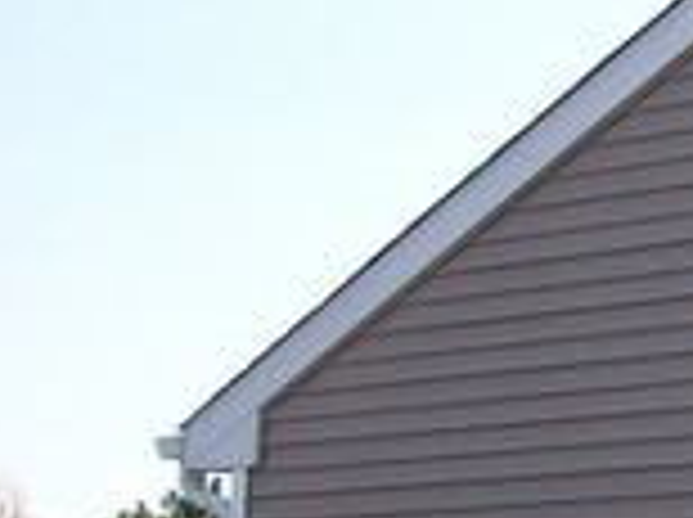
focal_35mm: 150
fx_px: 2998
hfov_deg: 11.8
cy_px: 491
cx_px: 1404
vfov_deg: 9.8
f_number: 4.8
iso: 80
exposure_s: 1/360
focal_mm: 6
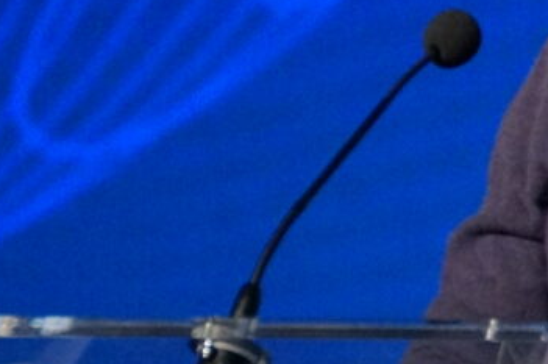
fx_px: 24534
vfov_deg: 0.8
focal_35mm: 1614
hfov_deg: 1.3
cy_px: 56
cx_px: 737
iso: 3200
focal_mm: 300
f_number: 5.6
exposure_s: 1/100
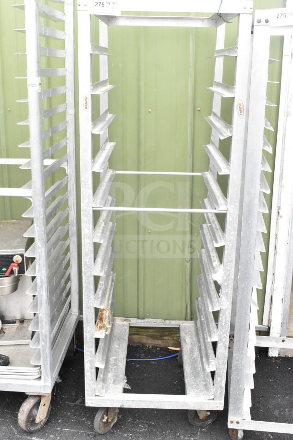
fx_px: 494
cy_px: 220
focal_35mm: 40
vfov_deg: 47.9
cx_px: 146
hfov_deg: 33.0
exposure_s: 1/640
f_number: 13
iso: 6400
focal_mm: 27
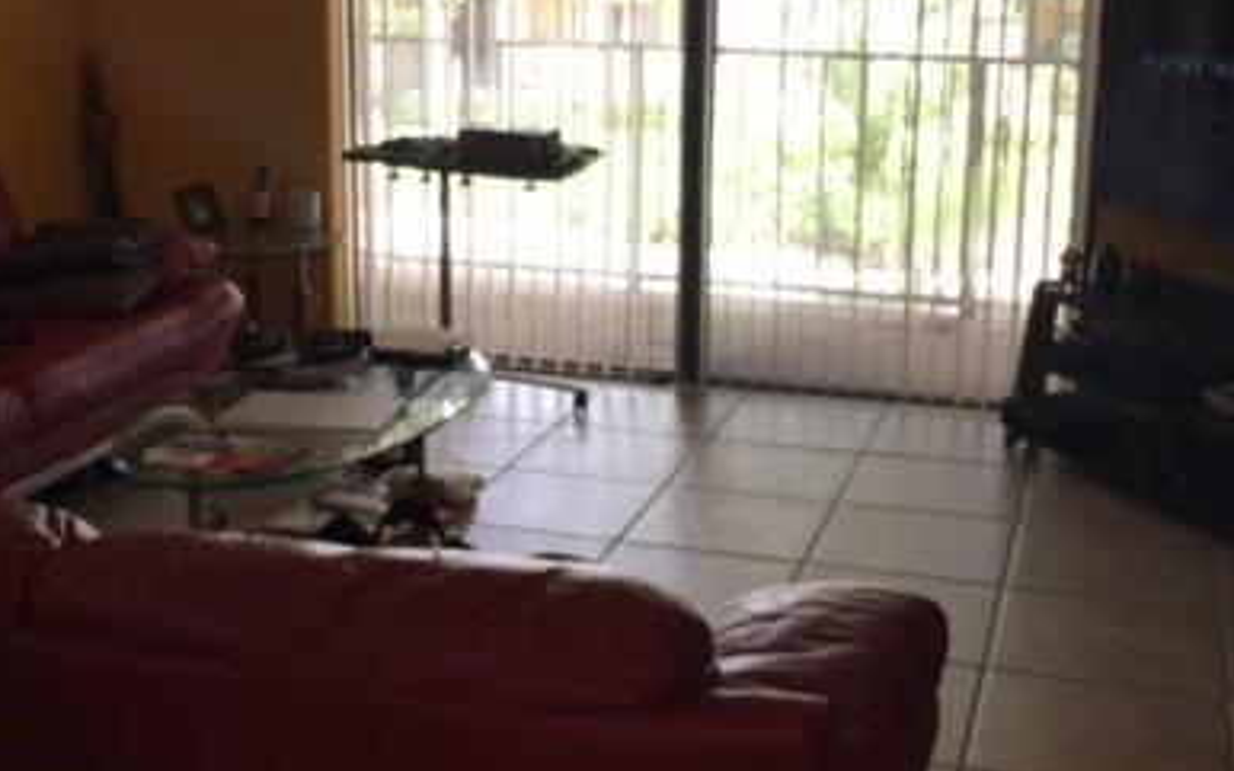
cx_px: 547
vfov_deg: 25.3
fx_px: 1715
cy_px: 294
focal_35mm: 51
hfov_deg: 39.5
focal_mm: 4.15
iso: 32
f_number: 2.2
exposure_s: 1/30
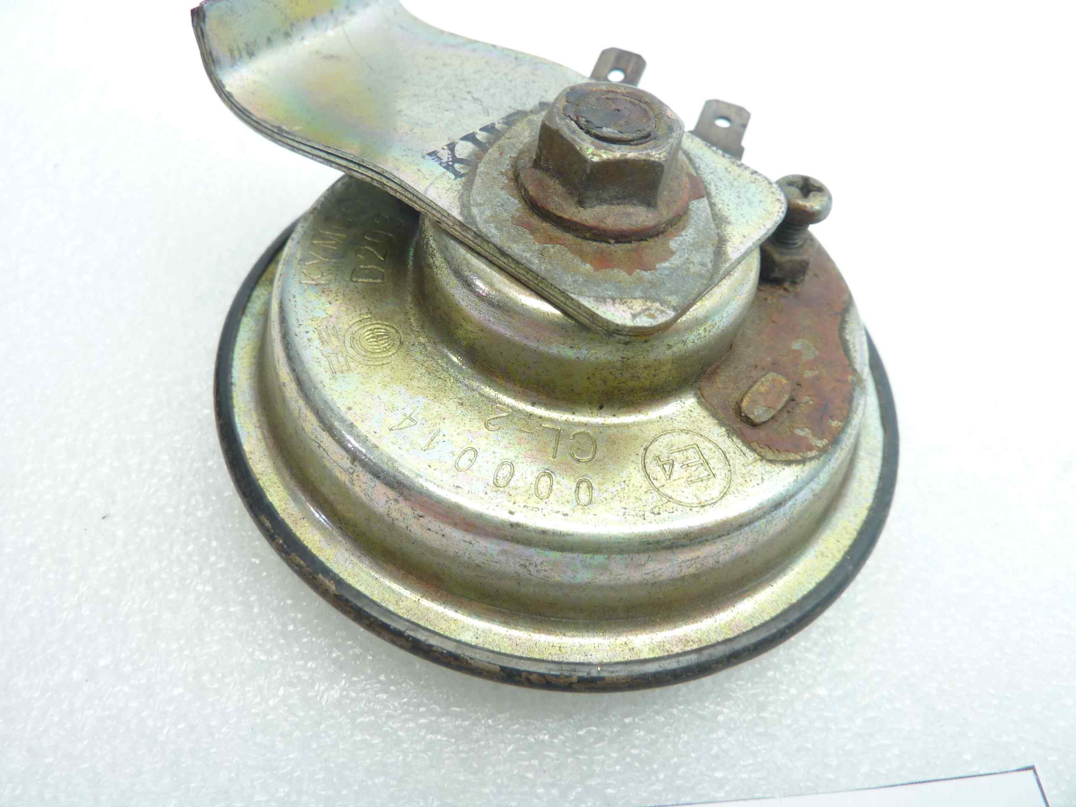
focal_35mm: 25
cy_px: 404
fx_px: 777
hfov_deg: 69.4
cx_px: 538
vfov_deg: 54.9
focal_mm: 4.1
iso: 80
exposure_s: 1/10
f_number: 3.3
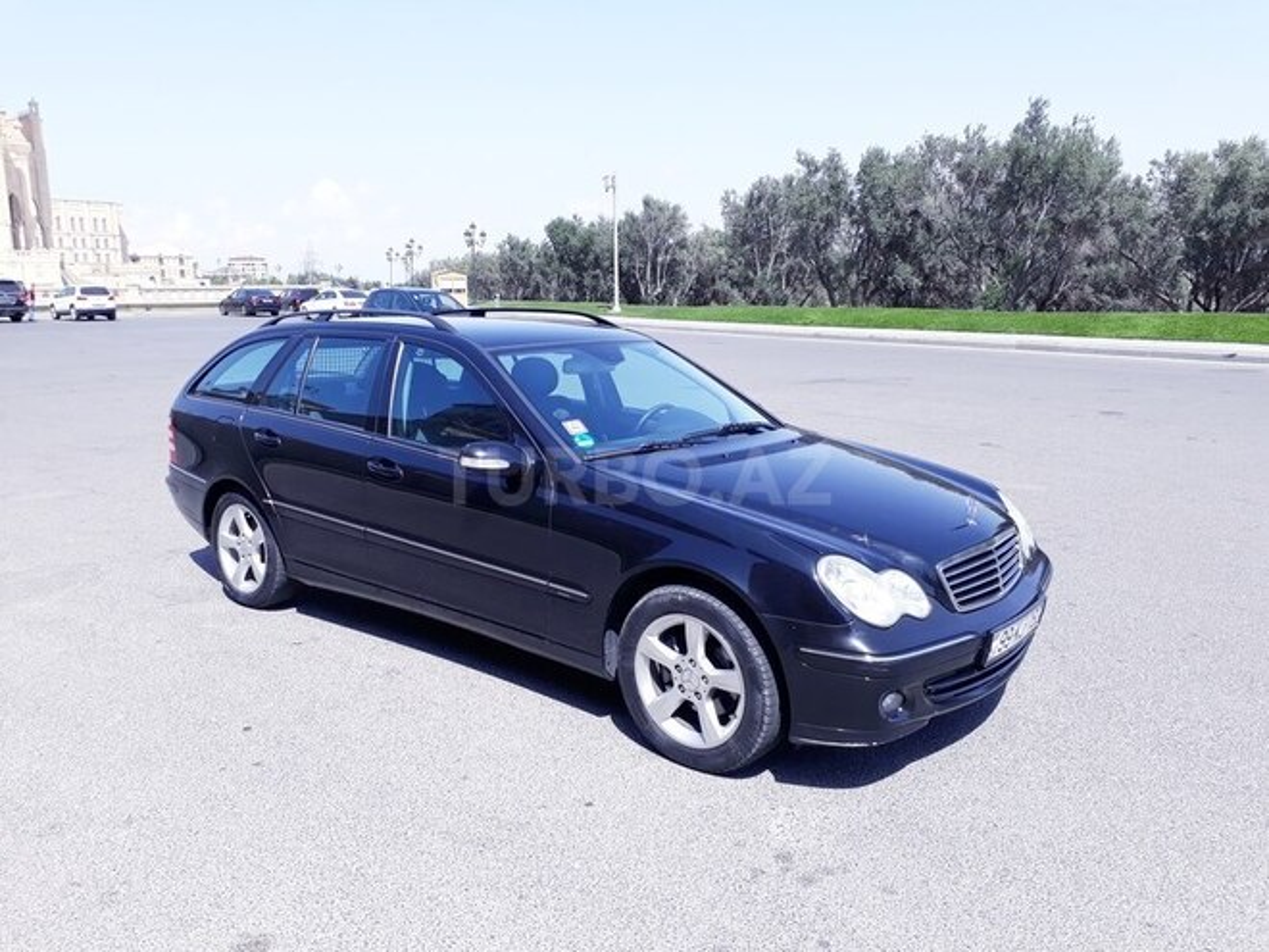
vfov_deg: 51.4
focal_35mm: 27
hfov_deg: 65.3
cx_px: 634
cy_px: 476
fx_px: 990
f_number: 1.9
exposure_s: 1/831
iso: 40
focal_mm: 3.6
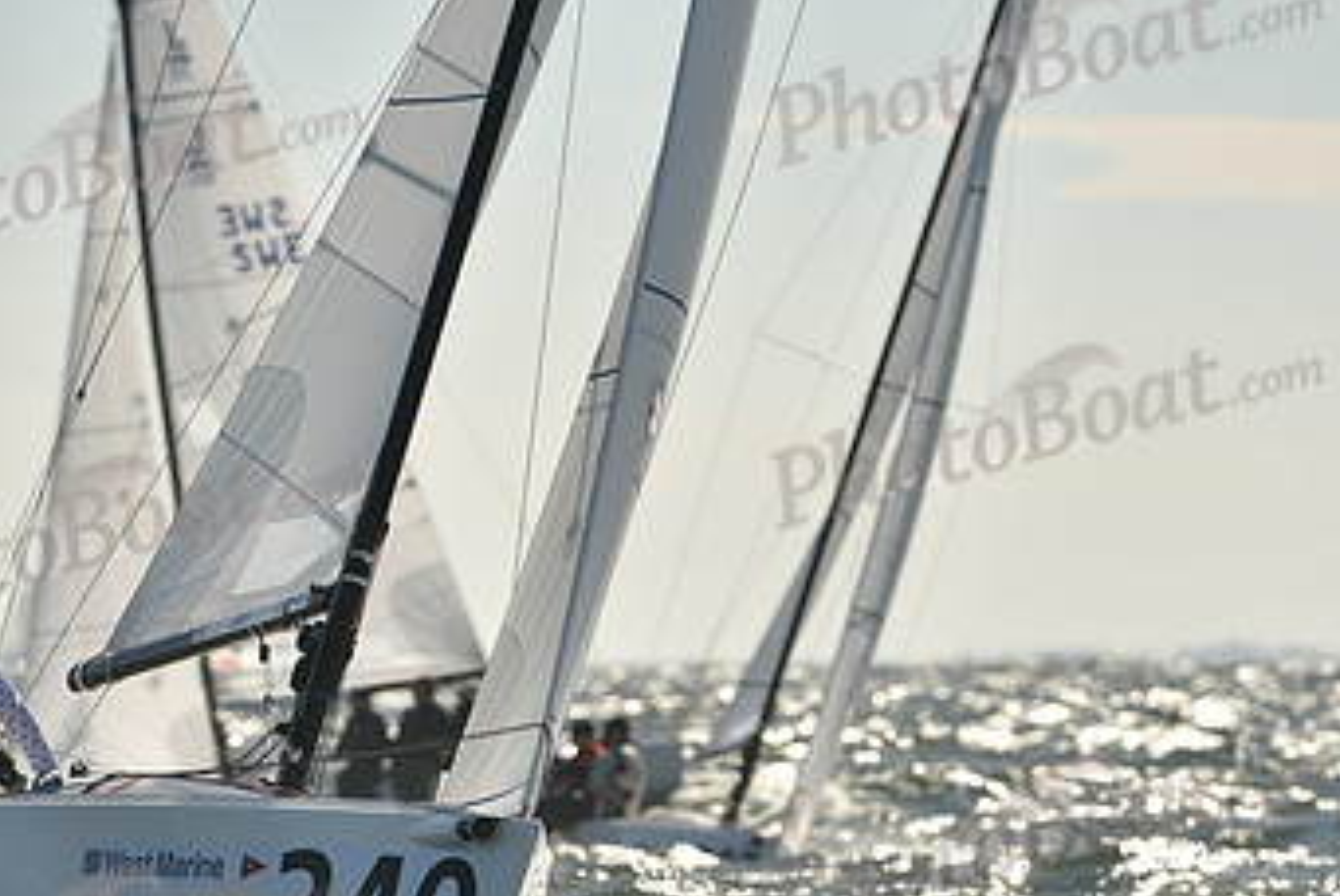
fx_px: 25332
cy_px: 686
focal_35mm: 680
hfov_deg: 3.0
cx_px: 570
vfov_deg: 2.0
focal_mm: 400
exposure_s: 1/2000
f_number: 6.3
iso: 250
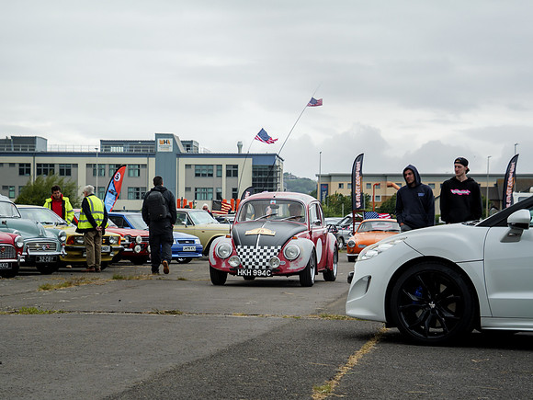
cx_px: 232
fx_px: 1523
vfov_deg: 14.9
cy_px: 234
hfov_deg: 19.8
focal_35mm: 99
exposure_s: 1/200
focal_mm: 42
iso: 100
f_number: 4.5
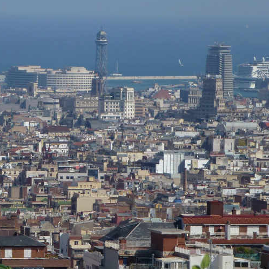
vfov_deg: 4.5
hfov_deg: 4.5
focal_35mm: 388
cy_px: 68
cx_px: 41
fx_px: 3411
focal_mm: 32.6
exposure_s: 1/800
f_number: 5.4
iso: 100
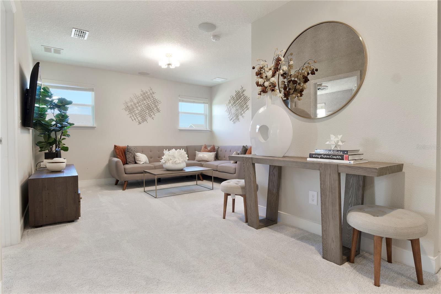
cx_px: 220
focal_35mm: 18
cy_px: 147
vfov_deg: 67.4
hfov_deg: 90.0
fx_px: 220
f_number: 6.3
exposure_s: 1/4
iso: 400
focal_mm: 12
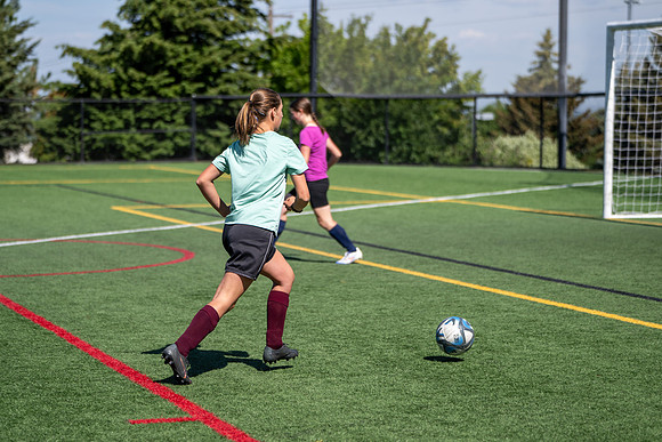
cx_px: 282
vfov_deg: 13.4
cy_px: 216
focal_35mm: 102
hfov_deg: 19.9
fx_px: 1881
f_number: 2.8
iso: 32
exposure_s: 1/800
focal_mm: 89
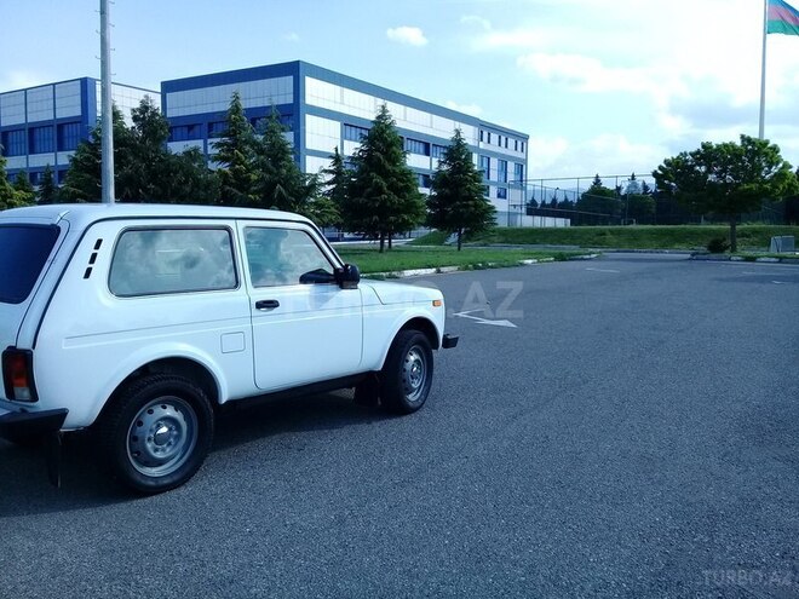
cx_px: 400
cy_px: 300
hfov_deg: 58.4
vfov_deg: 45.4
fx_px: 716
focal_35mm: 31
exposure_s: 1/815
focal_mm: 3.3
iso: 64
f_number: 2.2
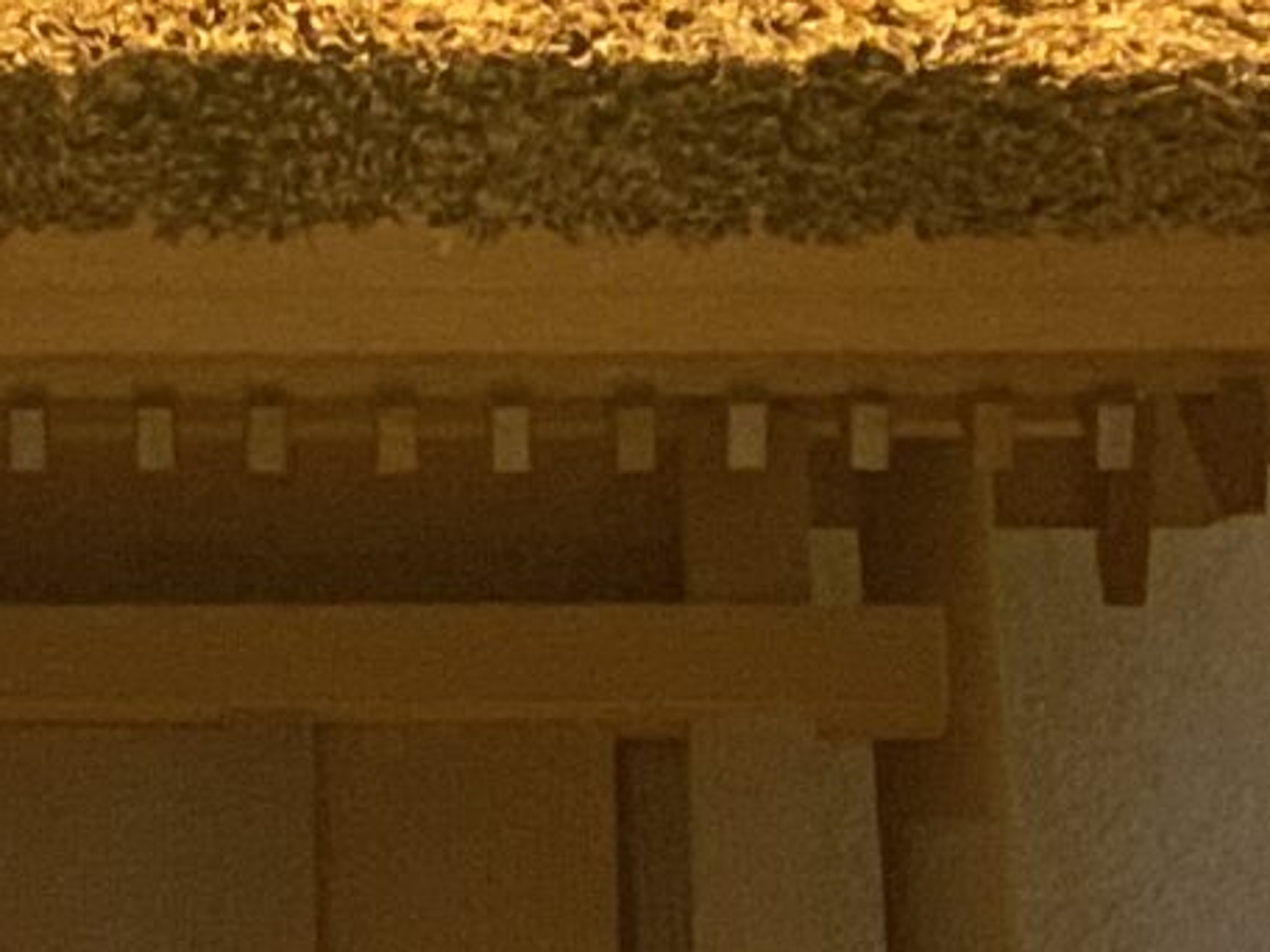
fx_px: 10713
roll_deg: -0.3
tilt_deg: +22.8
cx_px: 198
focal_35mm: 292
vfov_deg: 5.1
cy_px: 518
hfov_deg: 6.8
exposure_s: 1/60
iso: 200
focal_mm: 6
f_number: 2.4
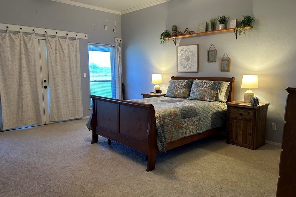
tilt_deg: -8.6
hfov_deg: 65.5
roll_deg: +0.4
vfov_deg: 46.4
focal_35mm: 28
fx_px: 230
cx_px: 152
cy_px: 104
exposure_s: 1/60
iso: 400
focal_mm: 5.7
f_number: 1.5
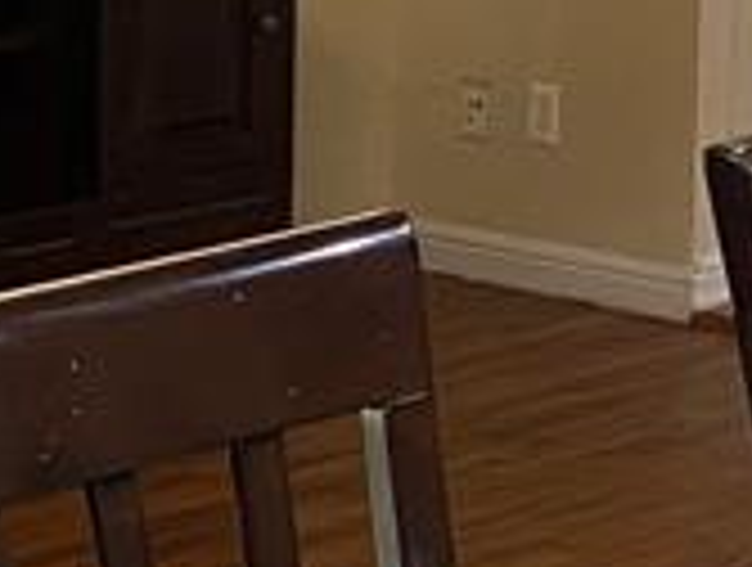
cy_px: -14
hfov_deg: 12.2
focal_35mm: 159
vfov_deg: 9.3
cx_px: 829
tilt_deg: -7.2
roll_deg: -2.8
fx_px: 3462
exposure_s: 1/60
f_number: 1.8
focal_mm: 4.25
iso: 160
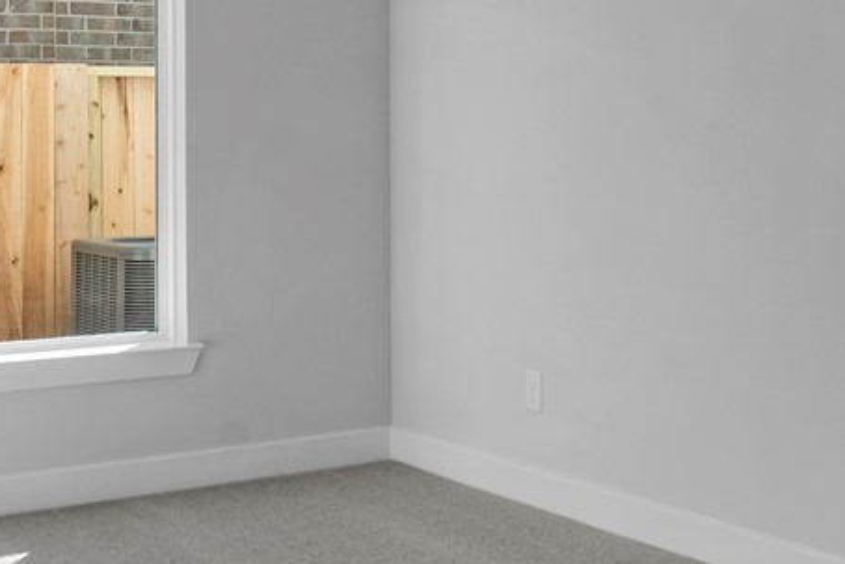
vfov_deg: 20.1
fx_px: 1573
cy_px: 112
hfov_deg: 30.0
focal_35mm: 67
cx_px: 492
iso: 250
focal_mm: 14
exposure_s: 1/15
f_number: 9
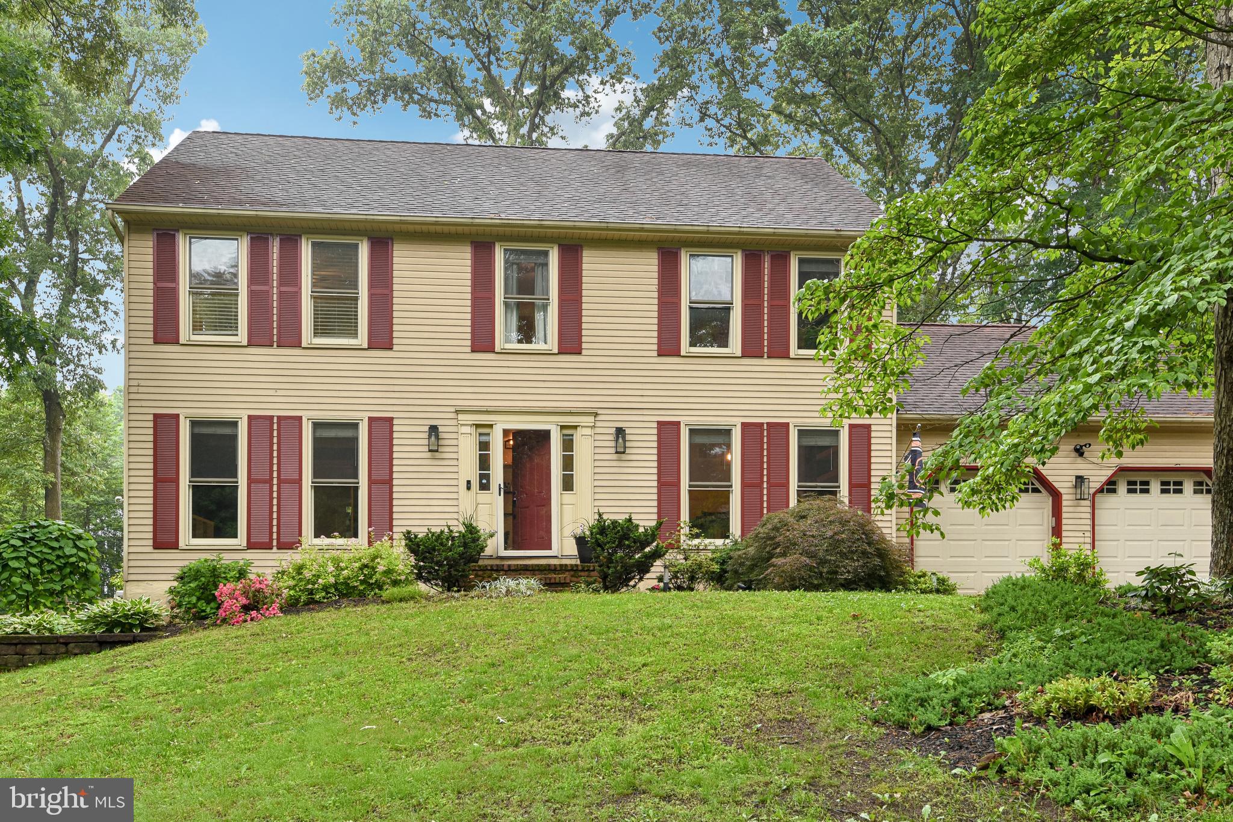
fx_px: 1062
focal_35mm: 31
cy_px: 411
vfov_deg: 42.3
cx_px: 616
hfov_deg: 60.3
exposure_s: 1/30
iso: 400
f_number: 8
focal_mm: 31
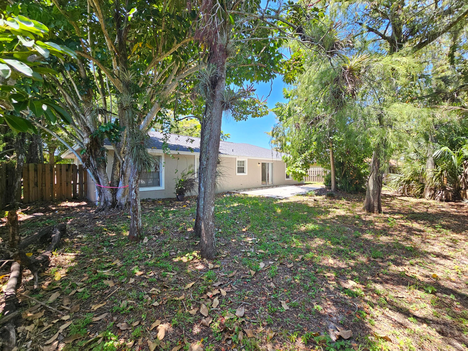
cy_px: 176
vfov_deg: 89.9
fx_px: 176
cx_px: 234
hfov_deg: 106.2
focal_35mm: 13
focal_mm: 2.2
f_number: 2.2
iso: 50
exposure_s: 1/164
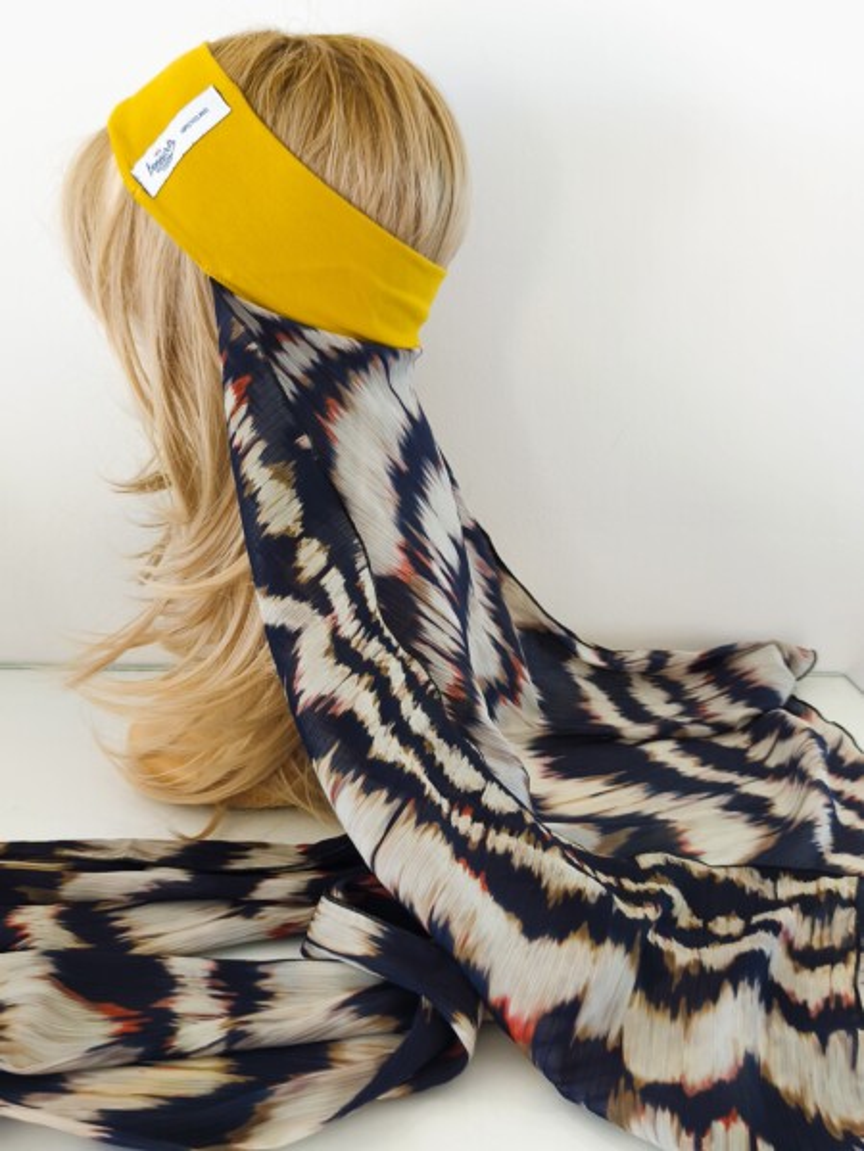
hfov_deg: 44.2
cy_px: 576
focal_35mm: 32
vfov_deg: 56.8
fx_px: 1065
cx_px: 432
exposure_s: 1/20
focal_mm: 6.14
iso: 50
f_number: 1.65
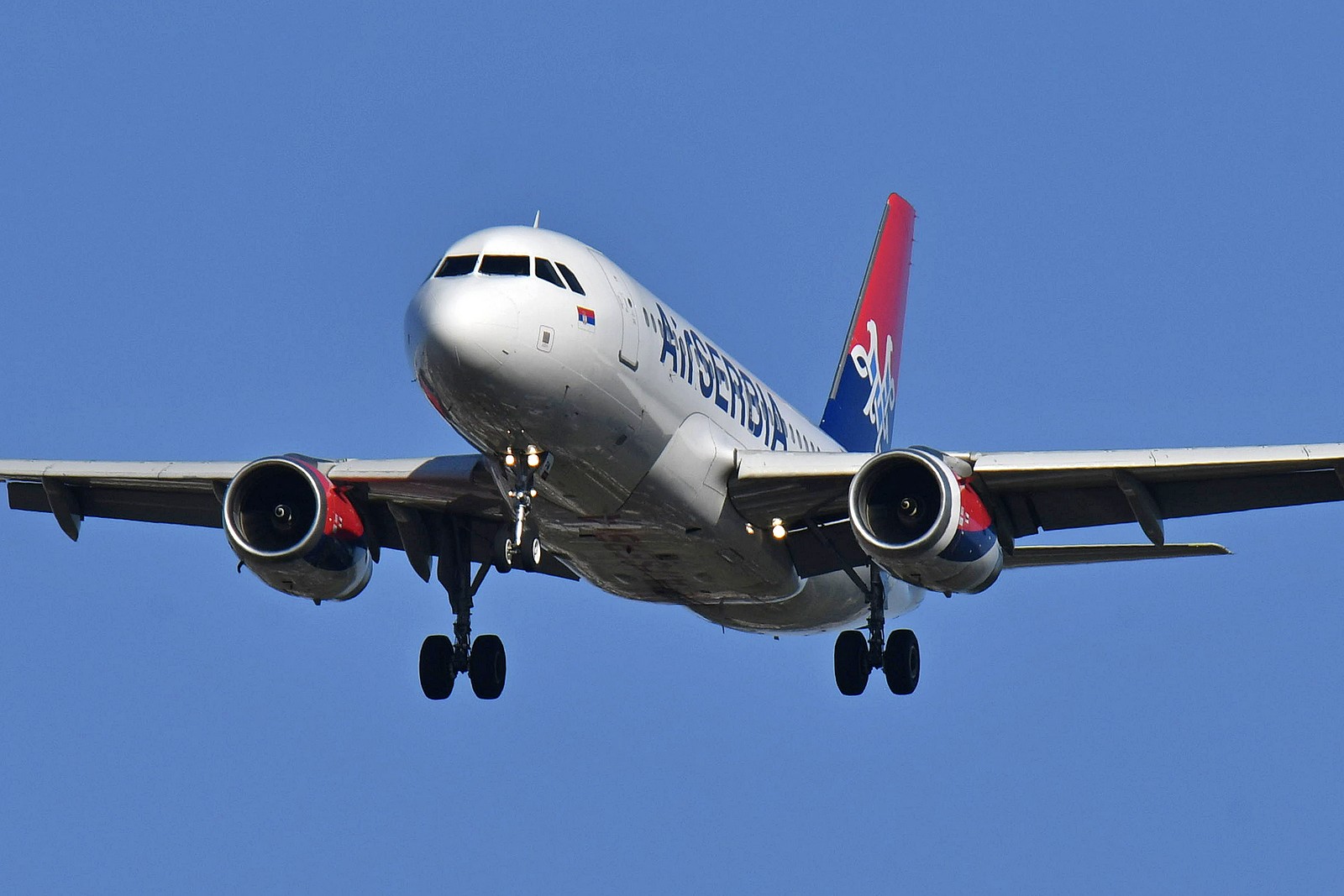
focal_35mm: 600
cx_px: 672
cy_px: 448
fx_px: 22400
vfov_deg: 2.3
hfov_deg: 3.4
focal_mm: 400
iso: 140
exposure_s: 1/800
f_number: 11
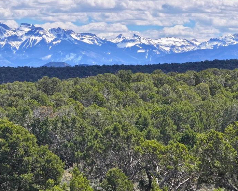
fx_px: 1677
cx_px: 117
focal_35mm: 238
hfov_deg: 8.1
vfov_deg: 6.5
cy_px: 79
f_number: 3.4
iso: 100
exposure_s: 1/800
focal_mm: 30.71
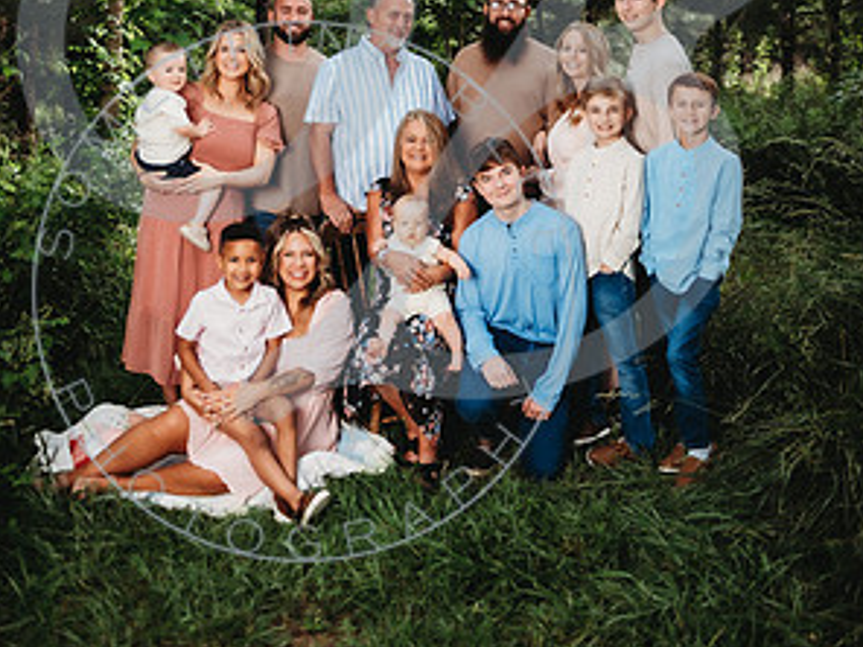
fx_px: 947
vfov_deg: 35.6
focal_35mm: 38
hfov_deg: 49.0
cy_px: 70
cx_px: 434
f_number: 2.8
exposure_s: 1/200
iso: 50
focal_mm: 26
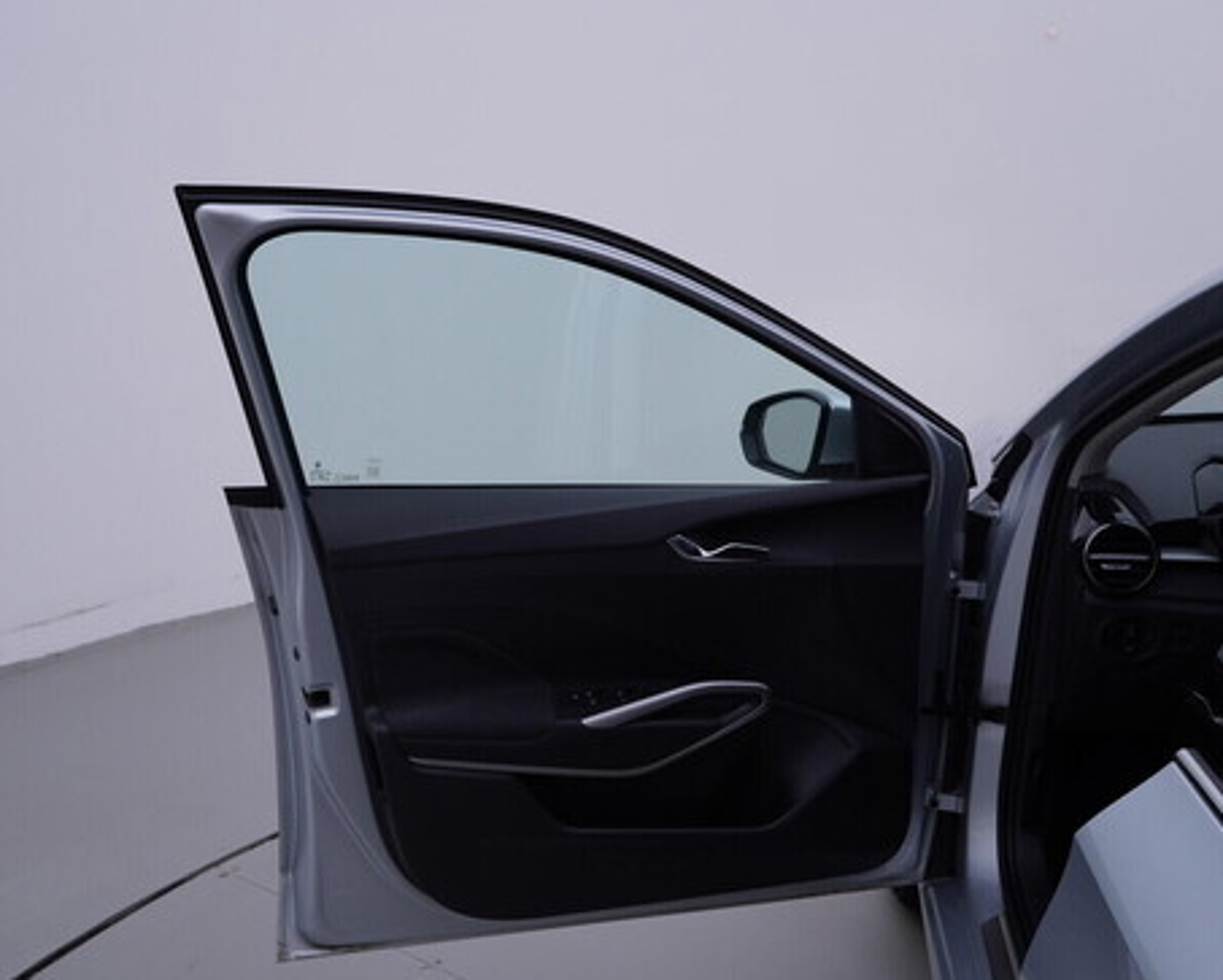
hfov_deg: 44.7
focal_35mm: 41
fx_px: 1485
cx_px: 543
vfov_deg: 36.5
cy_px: 487
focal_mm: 24
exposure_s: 1/100
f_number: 4.5
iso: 125
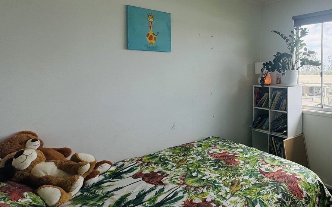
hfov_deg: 65.8
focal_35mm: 25
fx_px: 226
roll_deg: +0.0
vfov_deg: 48.7
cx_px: 267
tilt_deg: -0.8
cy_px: 75
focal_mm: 2.22
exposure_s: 1/289
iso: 40
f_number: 2.2
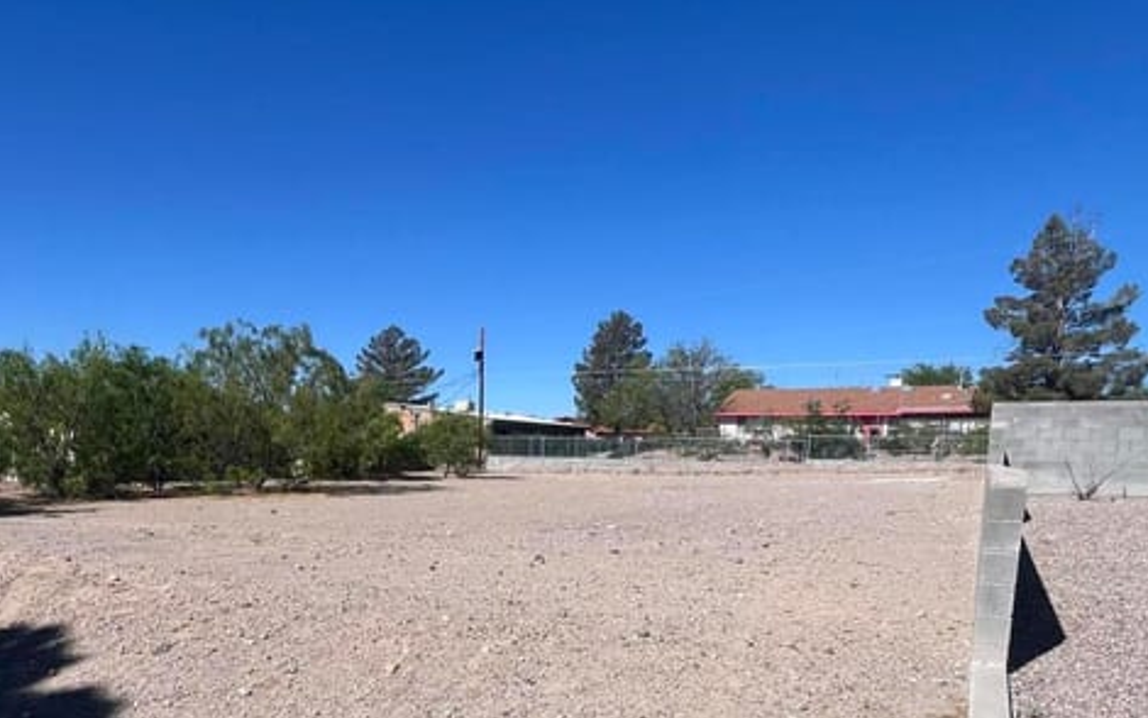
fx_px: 782
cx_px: 467
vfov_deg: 46.8
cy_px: 568
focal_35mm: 25
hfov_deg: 71.9
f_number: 1.8
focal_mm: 1.57
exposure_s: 1/2660
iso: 32
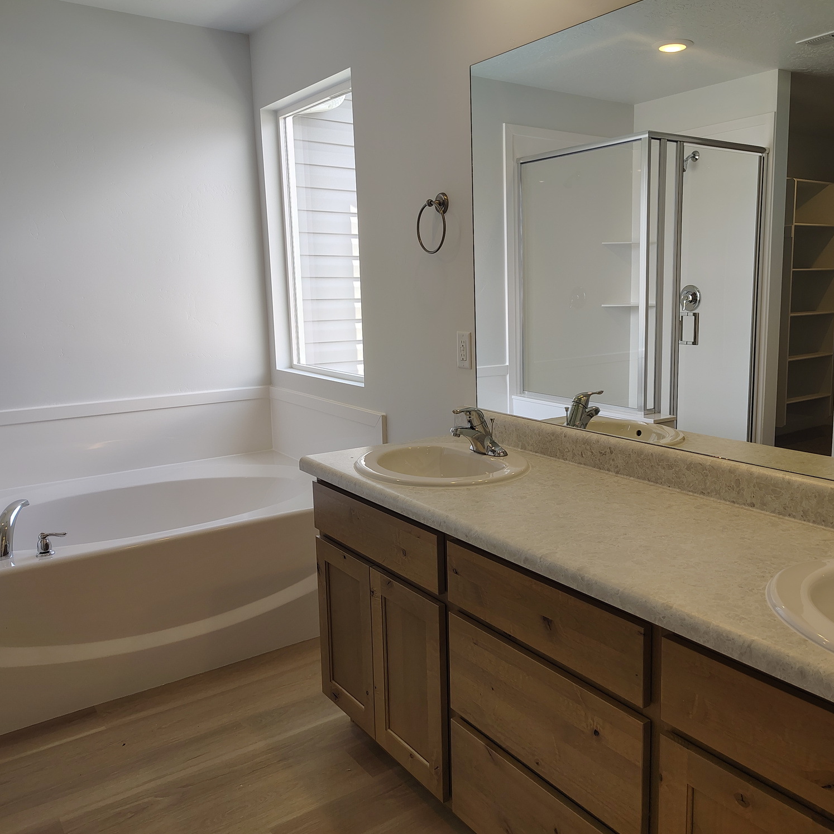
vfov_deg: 55.6
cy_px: 408
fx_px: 790
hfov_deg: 55.2
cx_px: 507
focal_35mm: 29
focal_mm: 5.56
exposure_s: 1/120
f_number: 1.8
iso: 170
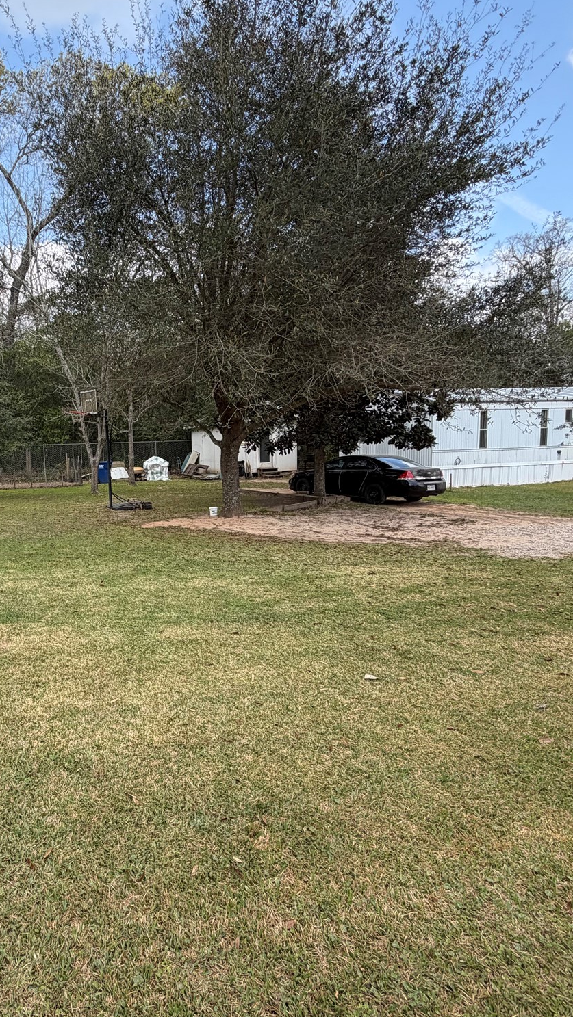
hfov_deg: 49.0
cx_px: 80
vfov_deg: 83.8
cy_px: 511
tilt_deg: -4.8
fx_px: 567
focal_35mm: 21
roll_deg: +2.7
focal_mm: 2.22
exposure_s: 1/502
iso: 50
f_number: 2.2
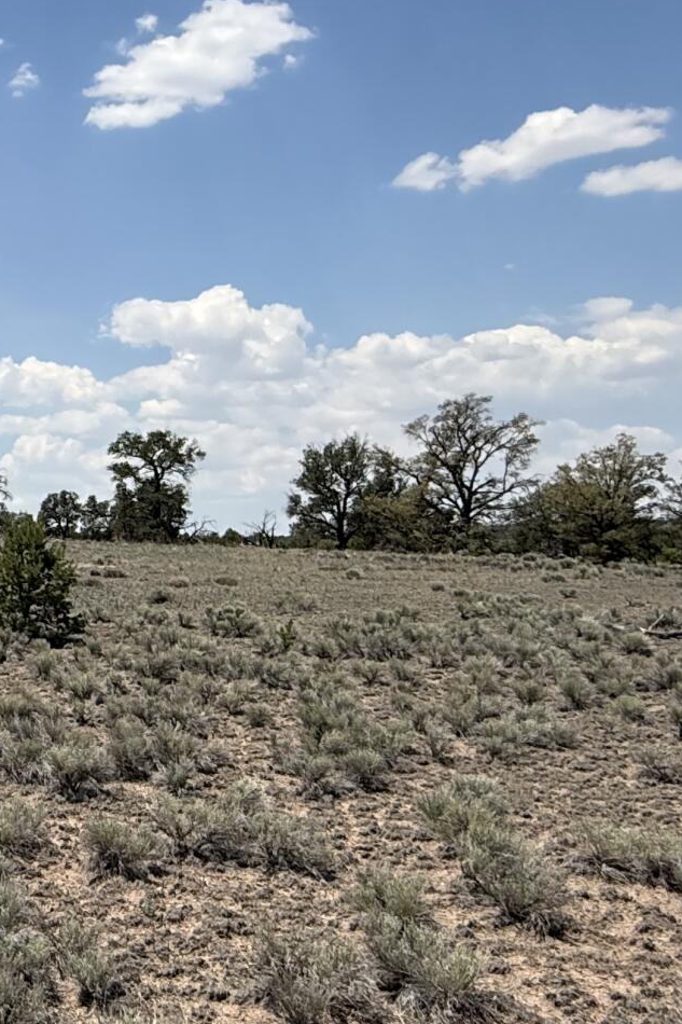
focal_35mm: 46
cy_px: 511
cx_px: -191
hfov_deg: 25.4
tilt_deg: +3.0
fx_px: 1308
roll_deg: +0.2
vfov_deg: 42.8
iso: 50
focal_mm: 2.22
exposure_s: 1/3460
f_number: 2.2
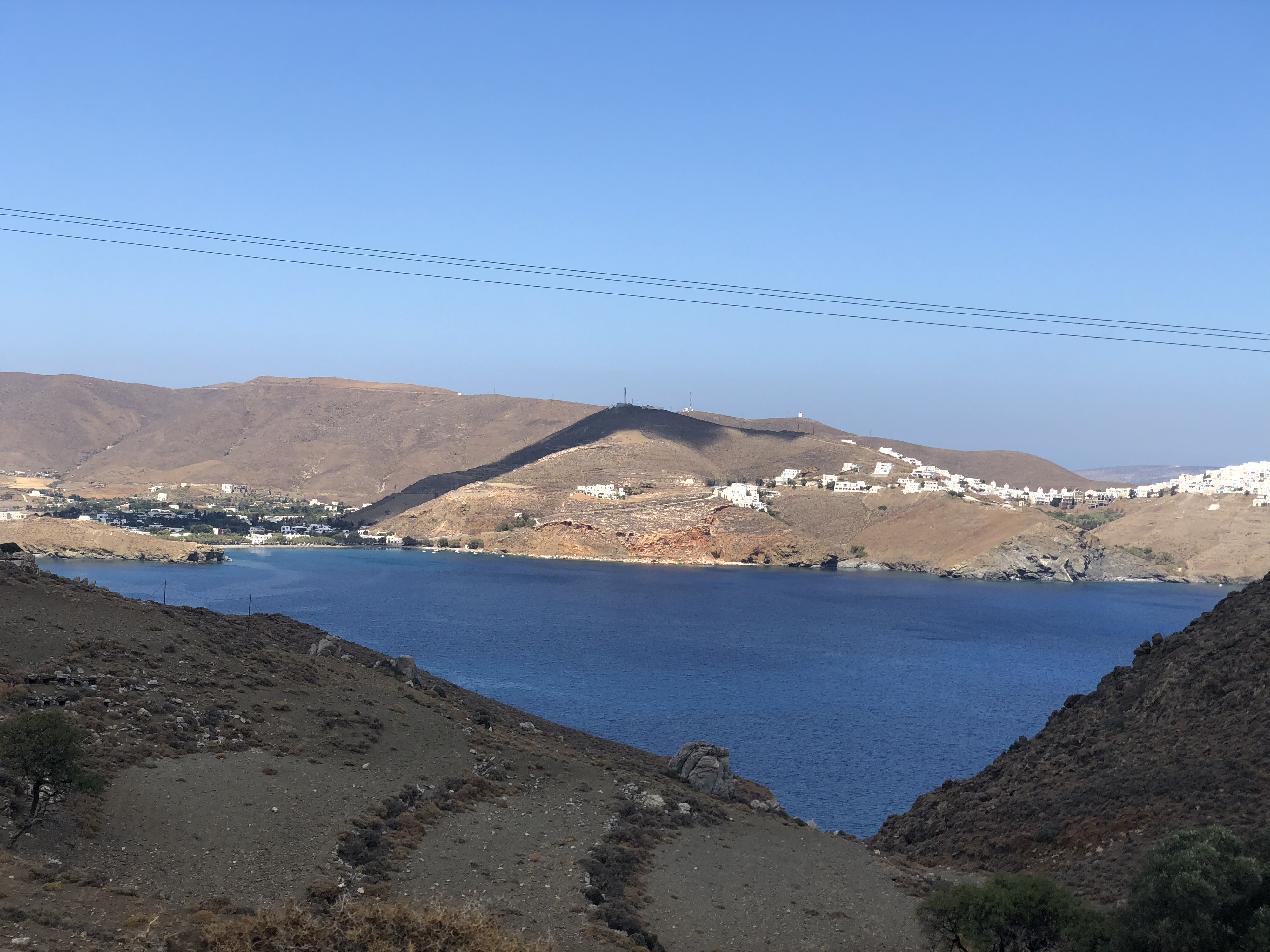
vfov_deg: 28.0
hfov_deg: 36.8
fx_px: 1908
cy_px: 476
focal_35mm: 52
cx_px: 635
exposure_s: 1/1066
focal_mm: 6
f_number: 2.4
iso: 16
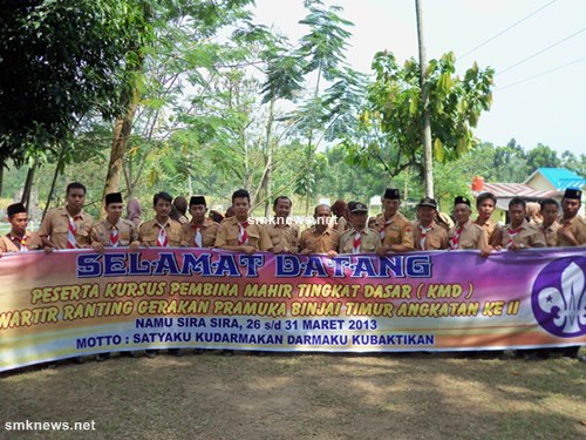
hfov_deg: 54.0
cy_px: 220
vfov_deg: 41.8
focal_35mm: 34
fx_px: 576
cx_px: 293
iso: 80
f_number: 2.9
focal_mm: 5.7
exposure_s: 1/400
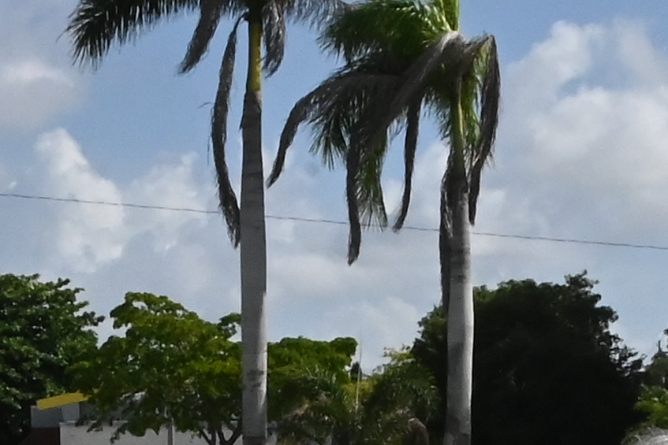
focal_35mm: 144
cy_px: 689
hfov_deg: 14.2
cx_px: 498
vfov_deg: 9.3
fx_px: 2672
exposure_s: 1/1600
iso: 2500
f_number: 22
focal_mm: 21
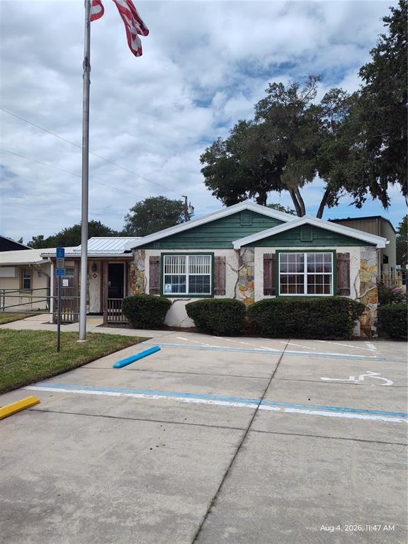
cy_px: 272
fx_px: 361
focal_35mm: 23
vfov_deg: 73.9
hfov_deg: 58.9
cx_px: 204
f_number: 1.8
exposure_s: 1/2087
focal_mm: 5.56
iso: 100
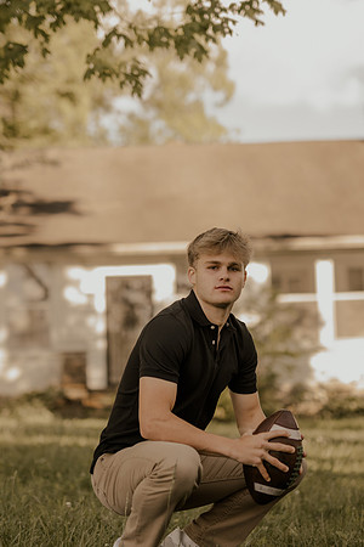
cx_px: 182
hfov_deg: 18.2
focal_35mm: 75
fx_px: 1137
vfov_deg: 27.0
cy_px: 274
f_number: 1.8
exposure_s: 1/800
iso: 100
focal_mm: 50
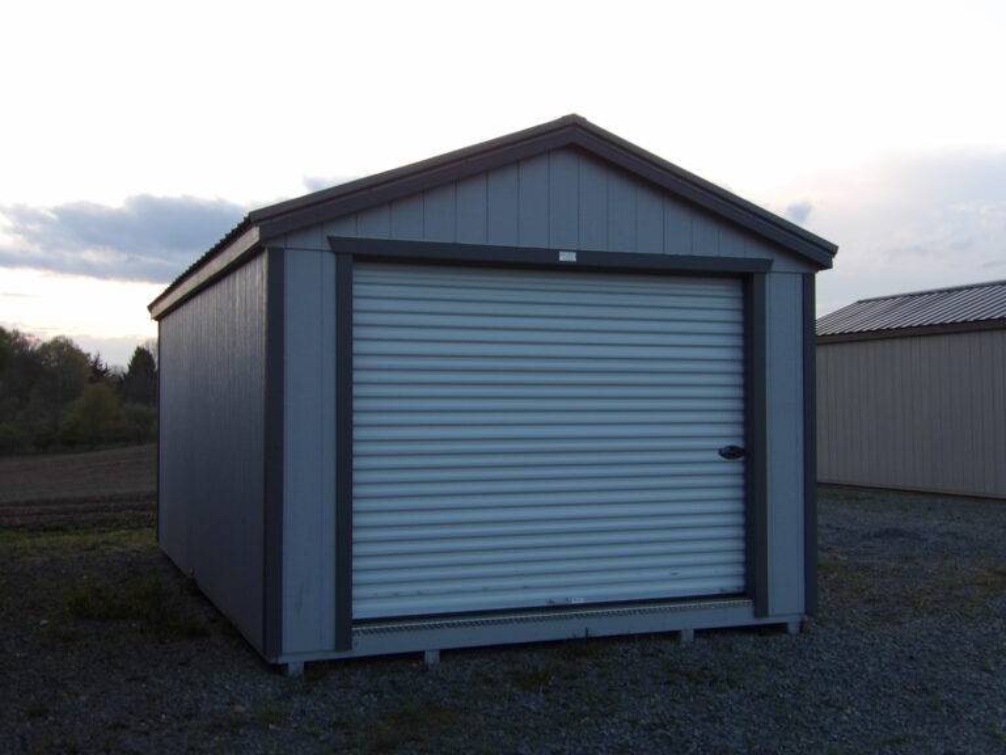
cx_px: 503
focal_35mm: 39
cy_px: 378
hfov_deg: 47.9
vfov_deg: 36.8
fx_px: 1133
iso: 100
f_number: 3.7
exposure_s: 1/36
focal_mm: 7
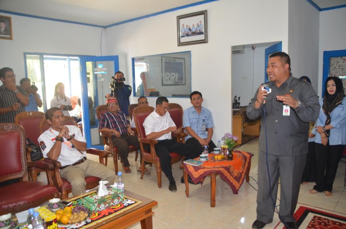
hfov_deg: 67.5
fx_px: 259
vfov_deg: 47.7
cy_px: 114
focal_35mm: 27
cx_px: 173
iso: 640
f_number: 4.5
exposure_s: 1/60
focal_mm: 18
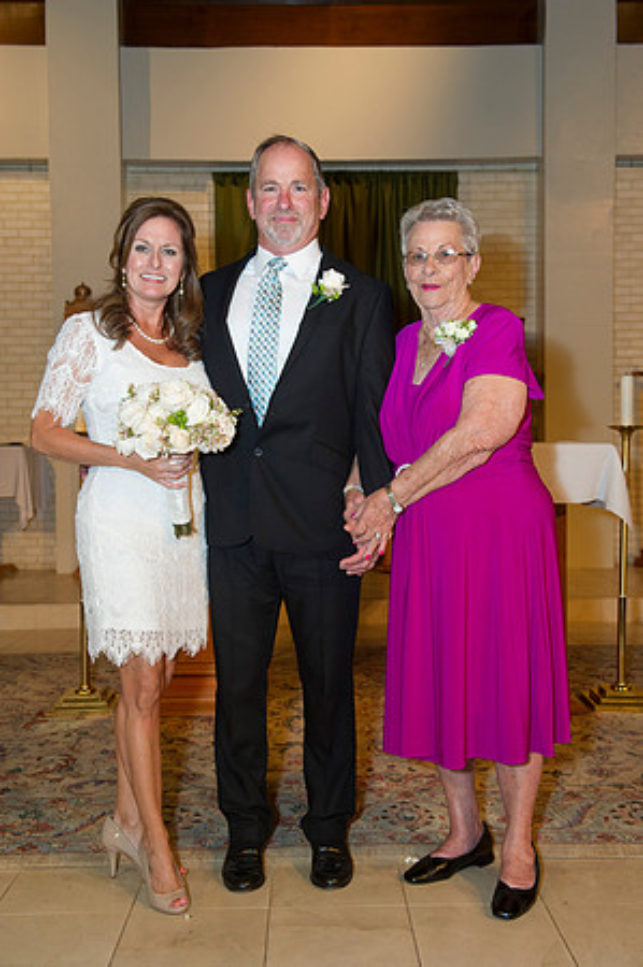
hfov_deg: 35.0
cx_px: 322
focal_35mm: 38
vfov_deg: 50.7
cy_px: 484
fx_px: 1020
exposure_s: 1/125
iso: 1250
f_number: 5.6
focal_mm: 38
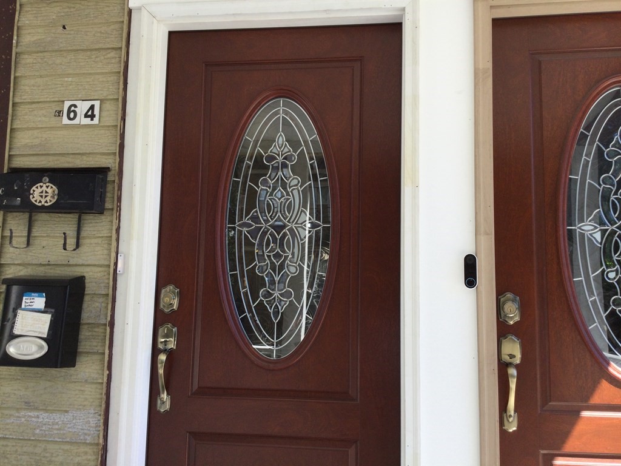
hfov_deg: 58.4
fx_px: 556
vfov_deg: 45.4
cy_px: 233
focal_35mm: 31
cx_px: 310
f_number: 2.4
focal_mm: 3.3
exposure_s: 1/235
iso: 25
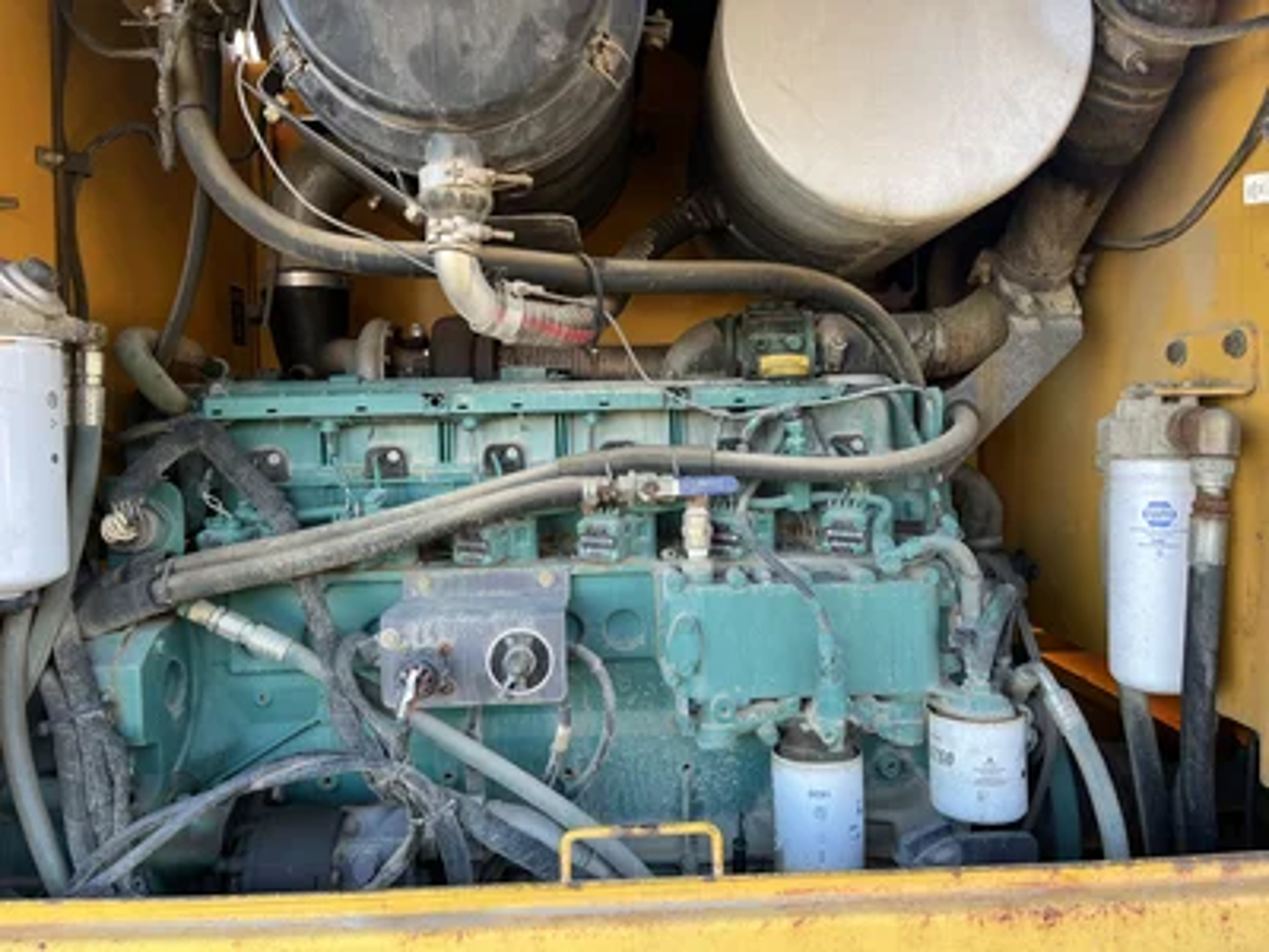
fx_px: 953
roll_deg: +3.3
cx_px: 634
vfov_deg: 53.1
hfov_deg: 67.3
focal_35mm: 26
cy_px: 476
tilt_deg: +0.1
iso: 50
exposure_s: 1/122
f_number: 1.6
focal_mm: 5.1
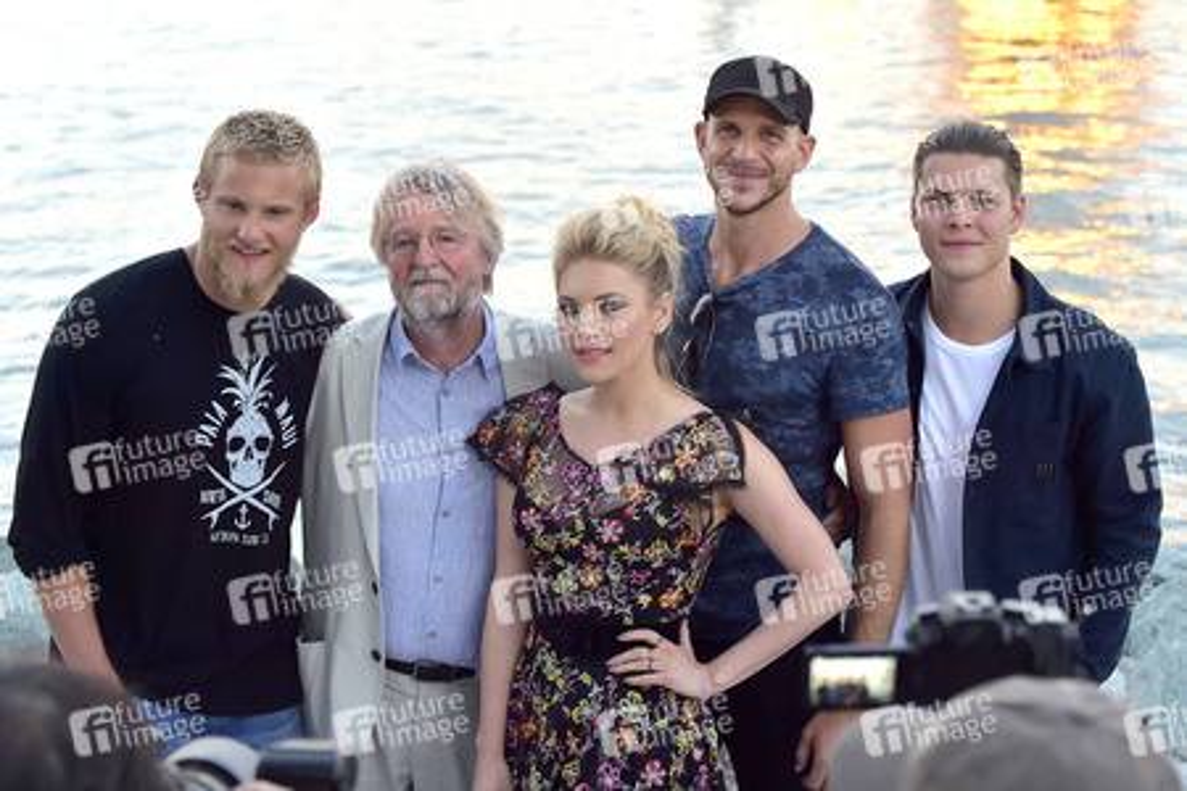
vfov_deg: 19.5
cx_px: 594
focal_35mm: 70
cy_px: 396
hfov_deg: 28.8
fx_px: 2308
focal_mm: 70
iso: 400
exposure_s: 1/160
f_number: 5
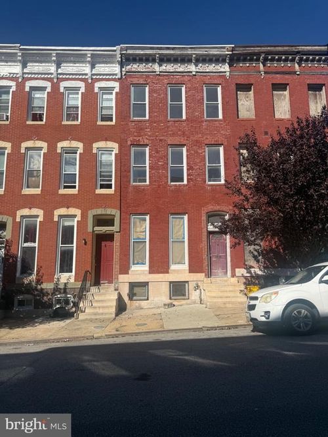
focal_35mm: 24
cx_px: 164
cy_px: 218
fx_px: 303
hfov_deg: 56.8
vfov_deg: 71.6
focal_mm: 6.76
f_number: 1.78
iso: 80
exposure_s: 1/7353
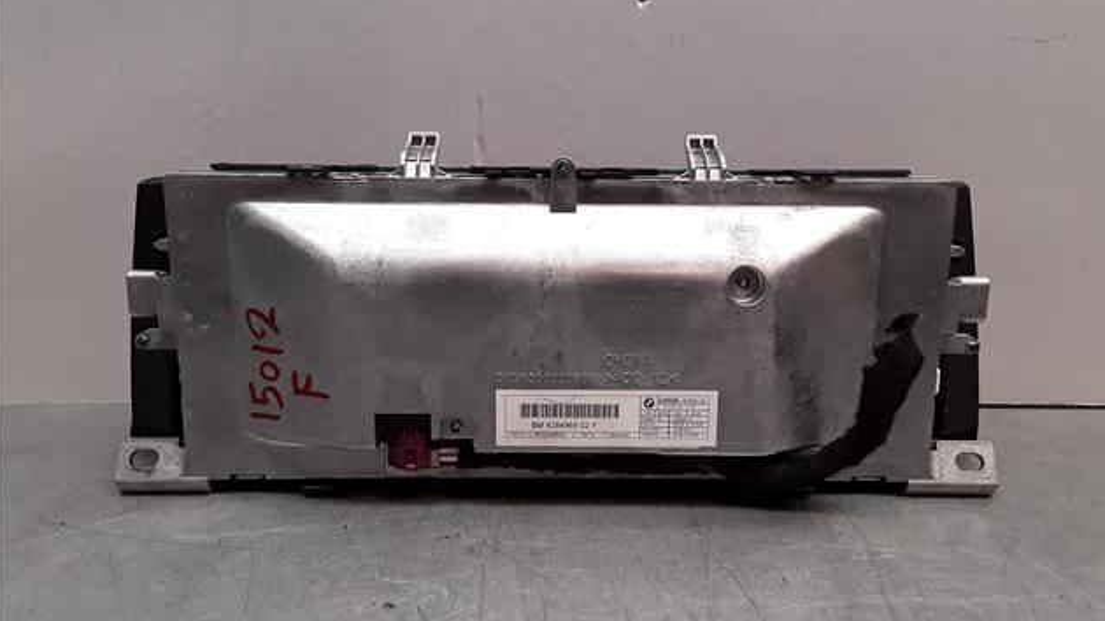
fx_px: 908
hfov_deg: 62.6
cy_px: 300
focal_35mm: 31
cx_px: 558
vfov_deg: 37.7
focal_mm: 2.91
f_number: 1.9
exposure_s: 1/100
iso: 50
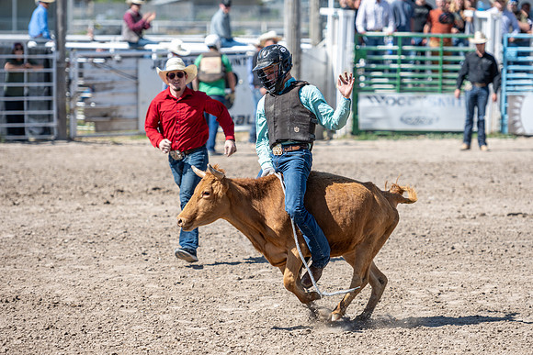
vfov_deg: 7.3
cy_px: 198
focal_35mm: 189
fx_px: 2802
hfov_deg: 10.9
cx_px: 290
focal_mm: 155
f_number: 2.8
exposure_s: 1/800
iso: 40
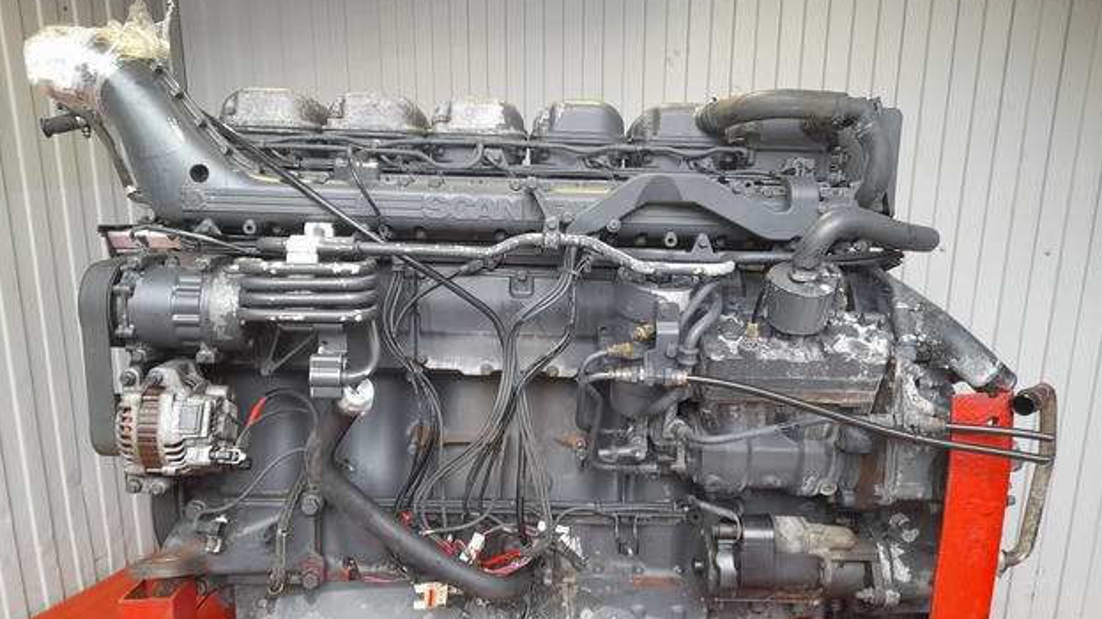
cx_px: 548
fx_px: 818
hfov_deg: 67.9
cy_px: 341
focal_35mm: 28
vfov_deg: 41.4
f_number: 2
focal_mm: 4.6
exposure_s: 1/50
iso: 80
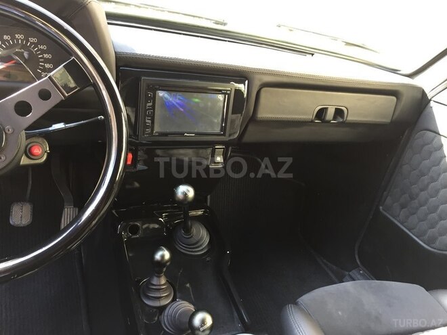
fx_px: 374
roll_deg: -13.8
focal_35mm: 29
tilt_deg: -27.9
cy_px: 168
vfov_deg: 48.2
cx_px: 224
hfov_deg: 61.7
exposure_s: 1/33
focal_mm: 4.15
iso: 80
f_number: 2.2
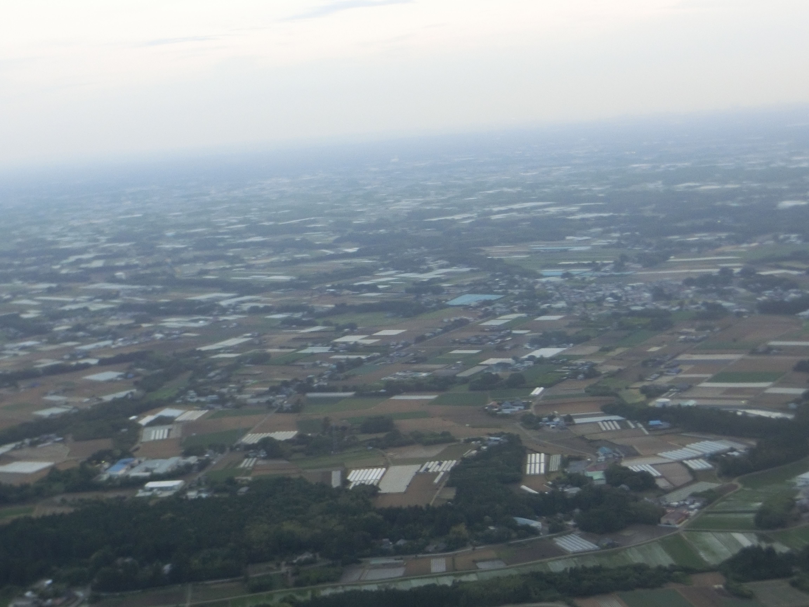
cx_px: 404
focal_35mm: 70
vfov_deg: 21.0
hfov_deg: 27.8
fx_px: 1636
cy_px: 304
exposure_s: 1/60
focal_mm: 12.4
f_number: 5.2
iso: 640
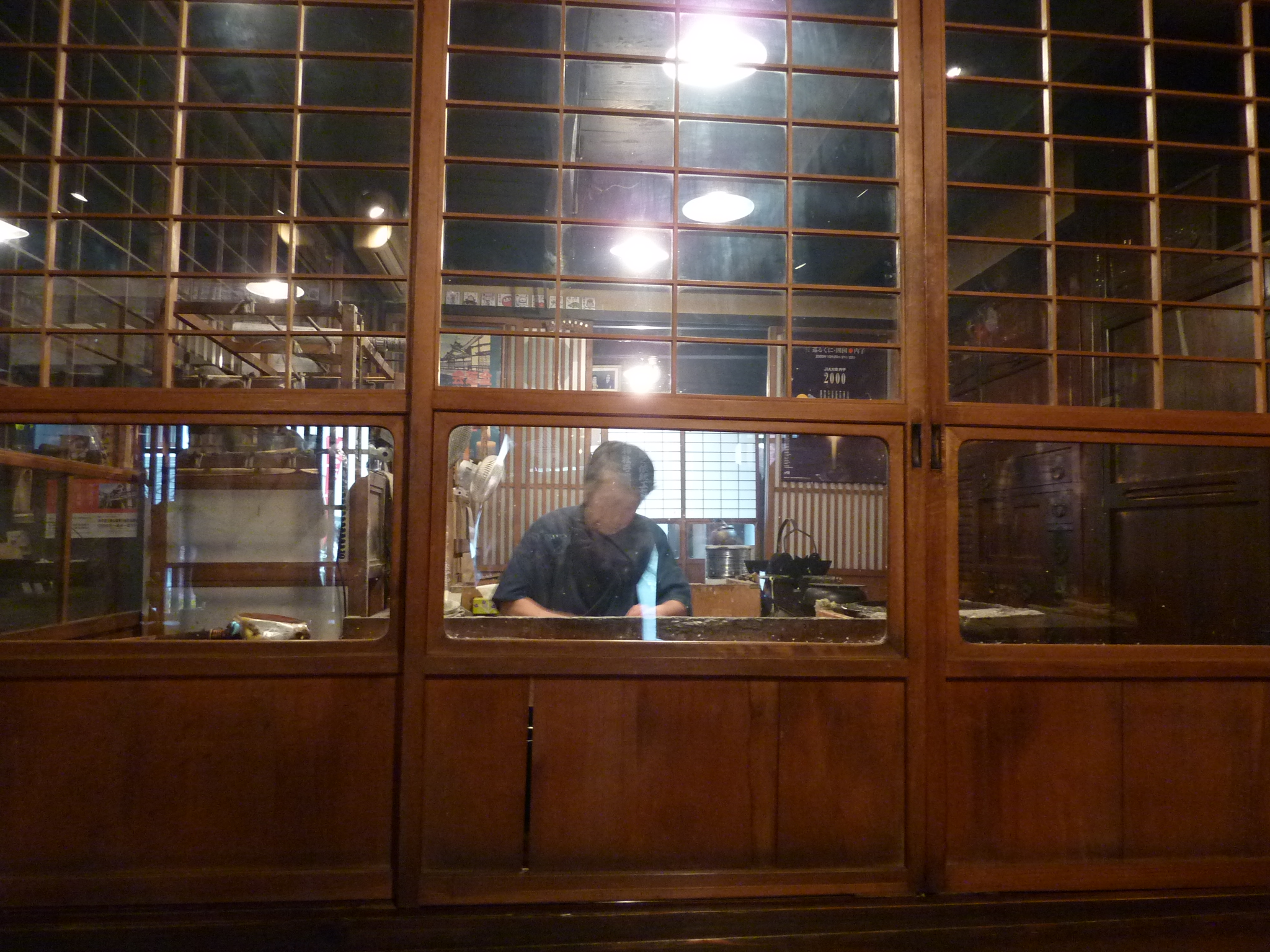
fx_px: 917
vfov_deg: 54.9
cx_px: 635
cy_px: 476
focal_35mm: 25
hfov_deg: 69.4
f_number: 3.3
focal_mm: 4.1
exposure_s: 1/8
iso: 400
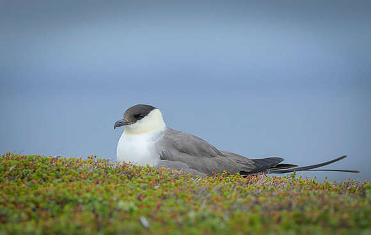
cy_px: 100
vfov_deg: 2.1
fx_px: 6418
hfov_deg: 3.3
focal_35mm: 633
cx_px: 174
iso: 640
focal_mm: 500
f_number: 5.6
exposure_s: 1/1000
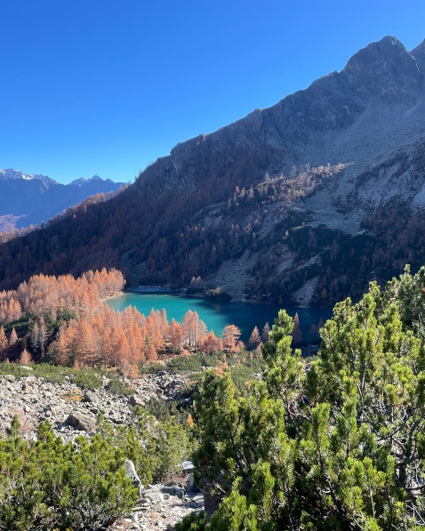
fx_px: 534
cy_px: 265
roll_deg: -0.3
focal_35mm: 34
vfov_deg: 52.8
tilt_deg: -4.6
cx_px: 182
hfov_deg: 43.3
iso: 32
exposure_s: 1/1319
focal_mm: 4.2
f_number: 1.6
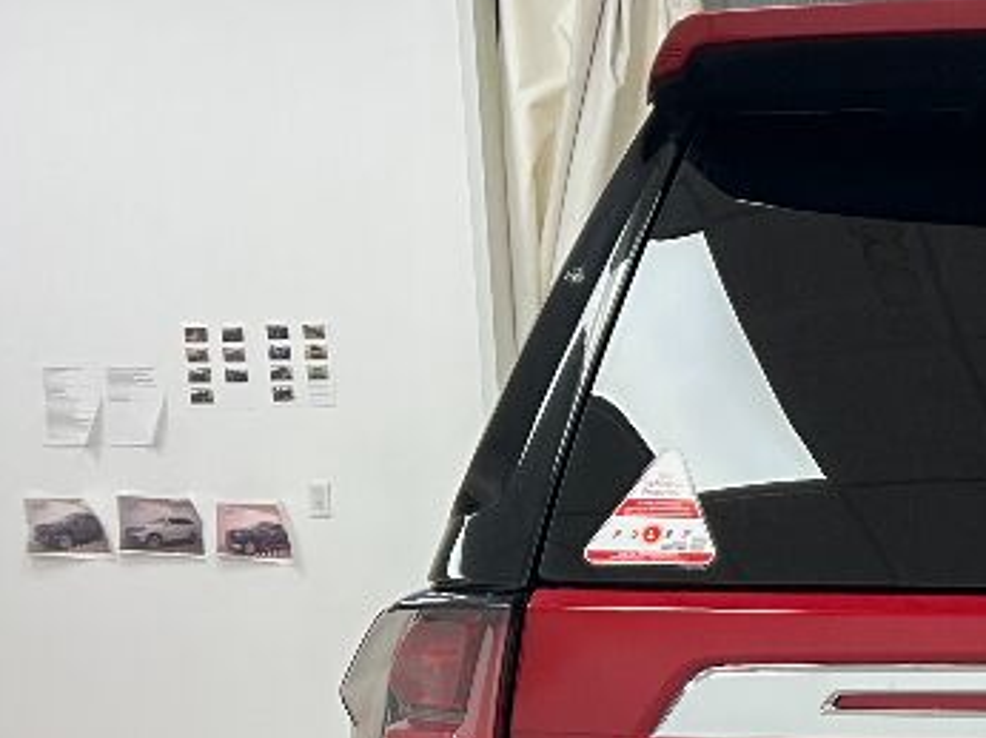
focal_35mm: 77
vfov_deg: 18.6
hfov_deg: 21.6
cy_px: 727
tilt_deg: -8.8
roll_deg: +2.0
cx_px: 1433
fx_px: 2192
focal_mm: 5.7
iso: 80
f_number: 1.5
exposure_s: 1/60
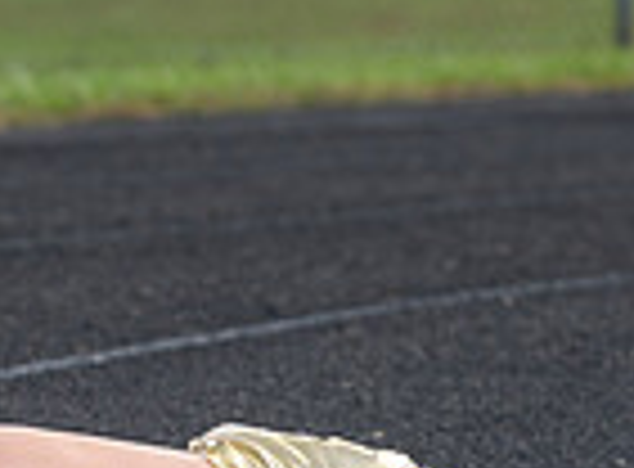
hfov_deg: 3.3
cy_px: -67
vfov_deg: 2.4
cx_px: -504
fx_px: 10942
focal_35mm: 601
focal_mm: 98
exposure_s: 1/200
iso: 40
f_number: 4.5
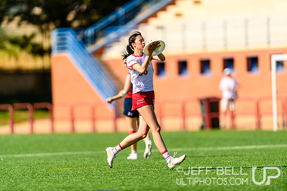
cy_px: 96
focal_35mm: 400
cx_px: 144
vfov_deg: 3.4
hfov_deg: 5.2
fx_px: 3189
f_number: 3.2
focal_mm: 400
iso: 100
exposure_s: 1/1600
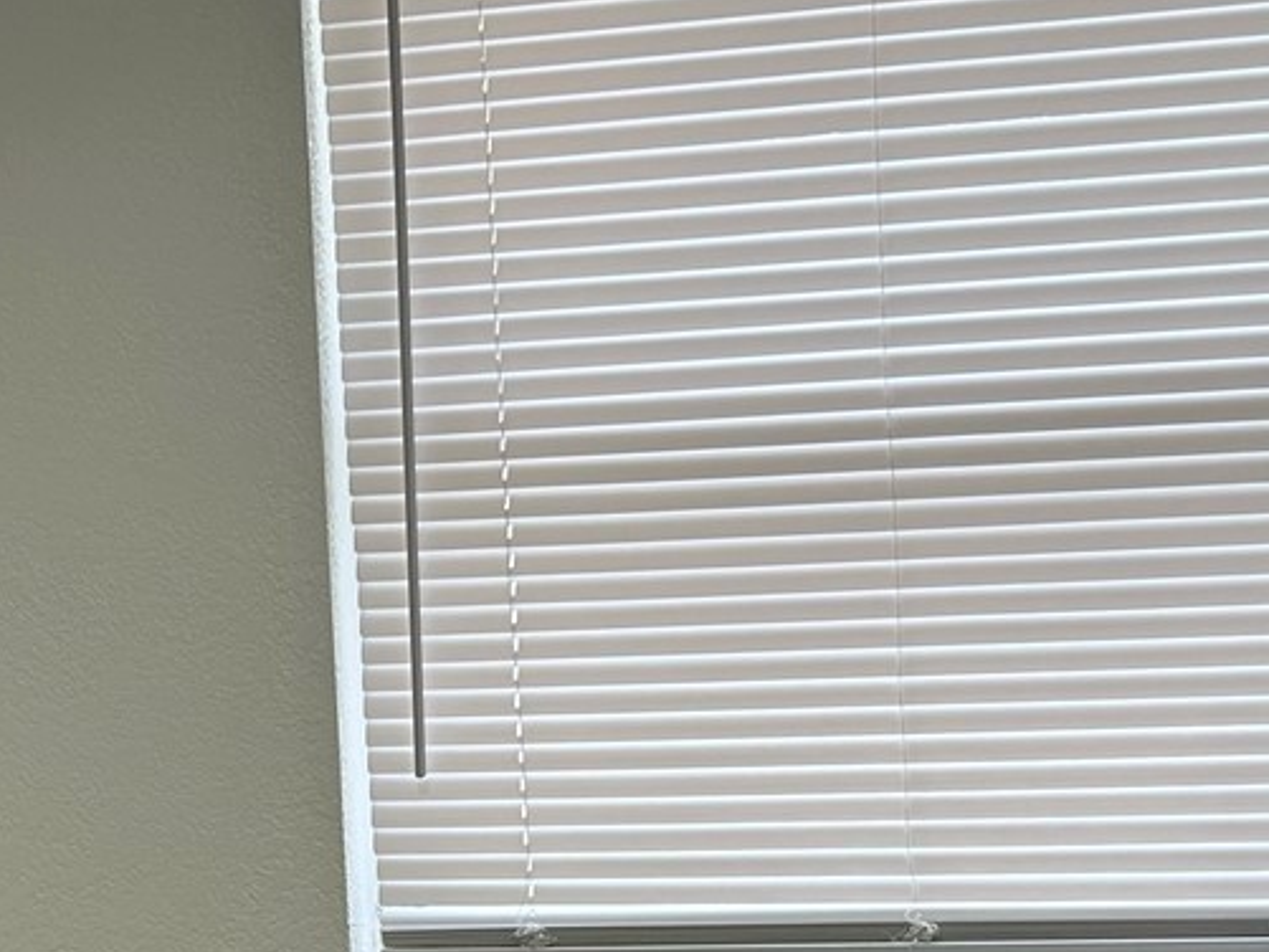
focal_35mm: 83
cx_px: 195
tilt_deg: -12.5
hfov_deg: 23.1
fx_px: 3043
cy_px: 1109
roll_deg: +4.7
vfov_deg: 17.1
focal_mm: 5.7
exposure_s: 1/319
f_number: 1.5
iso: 50
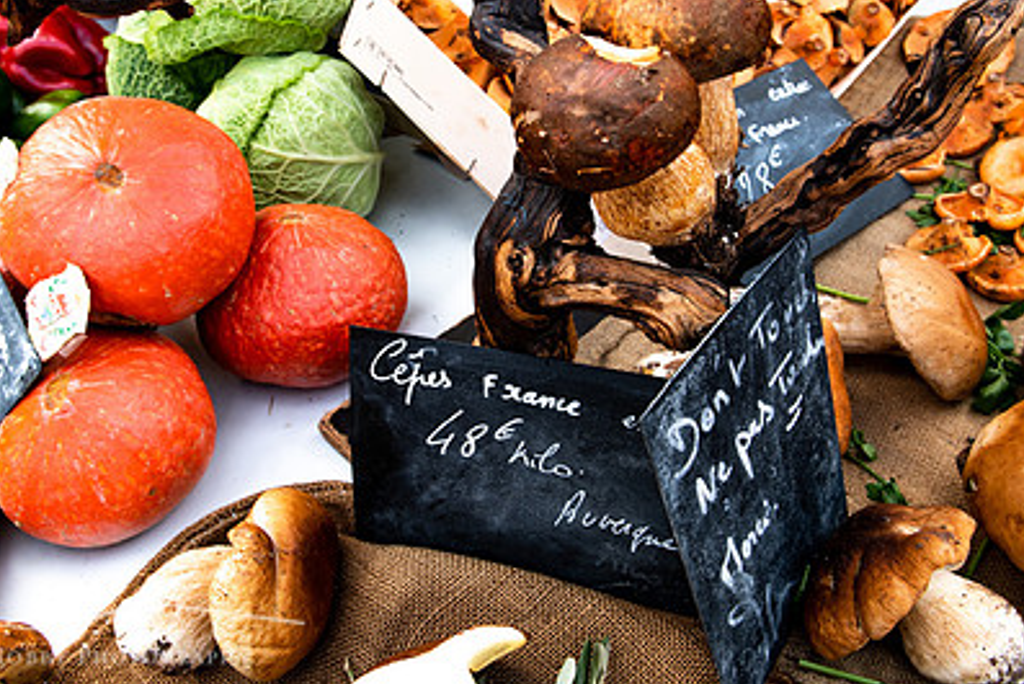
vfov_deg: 35.0
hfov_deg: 50.7
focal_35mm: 38
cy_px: 275
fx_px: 1081
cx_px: 498
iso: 100
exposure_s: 1/30
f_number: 9
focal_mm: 26
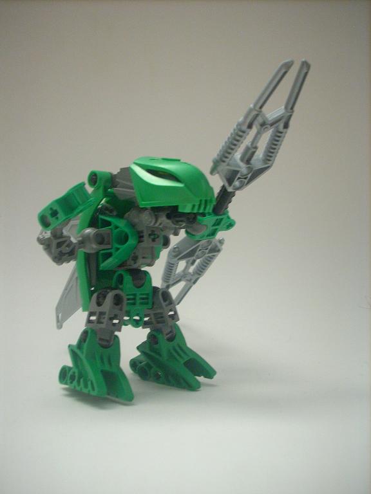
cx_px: 186
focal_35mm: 37
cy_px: 247
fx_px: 529
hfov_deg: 38.7
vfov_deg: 50.1
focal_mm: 6.2
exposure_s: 1/4
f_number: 2.8
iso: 227
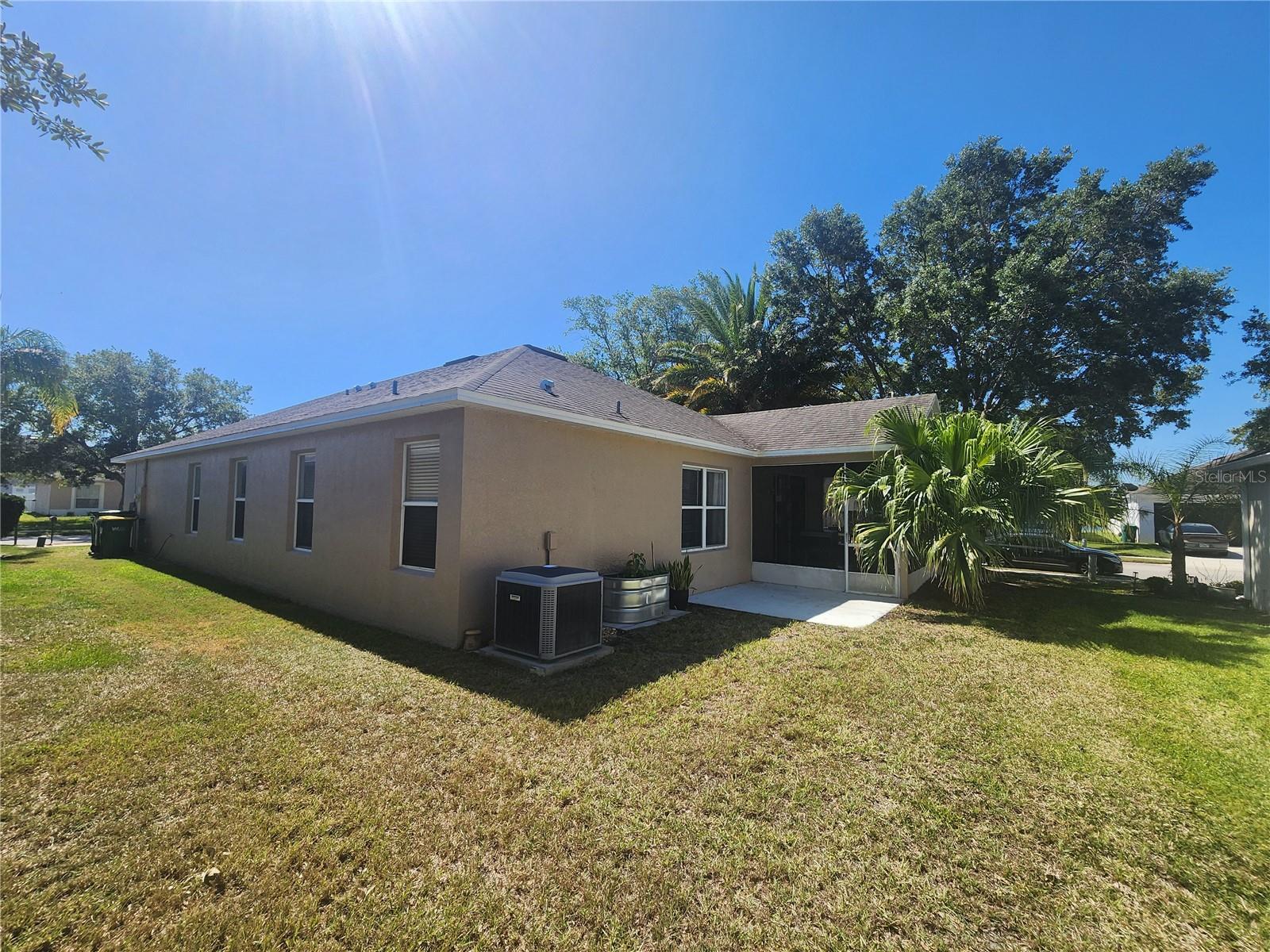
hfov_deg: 106.2
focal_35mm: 13
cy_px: 476
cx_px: 635
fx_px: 477
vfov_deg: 89.9
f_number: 2.2
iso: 50
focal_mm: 2.2
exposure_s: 1/1542
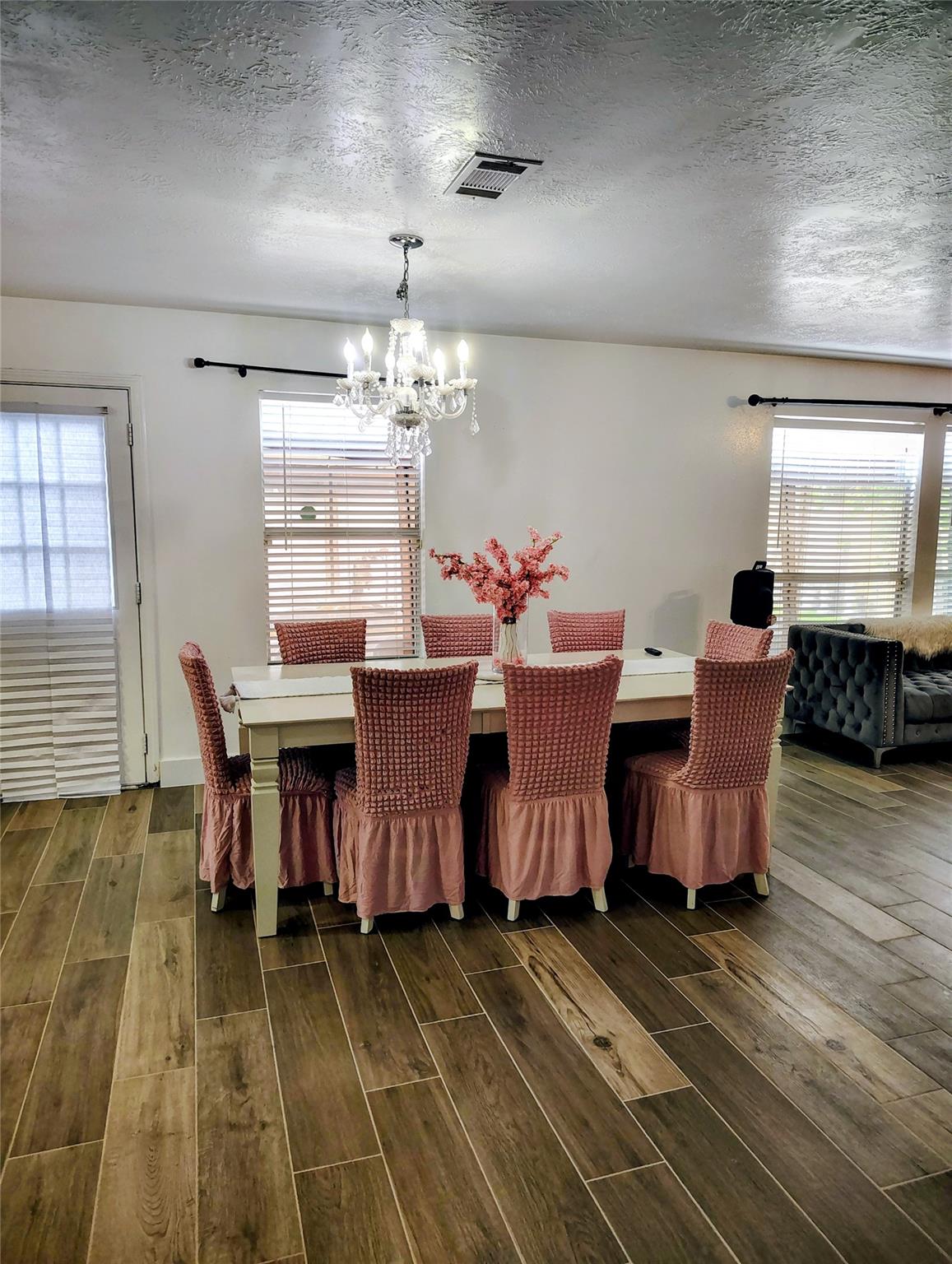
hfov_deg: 56.9
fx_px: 878
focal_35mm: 24
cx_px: 476
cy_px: 632
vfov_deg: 71.5
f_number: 1.8
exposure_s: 1/120
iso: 906
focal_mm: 5.56
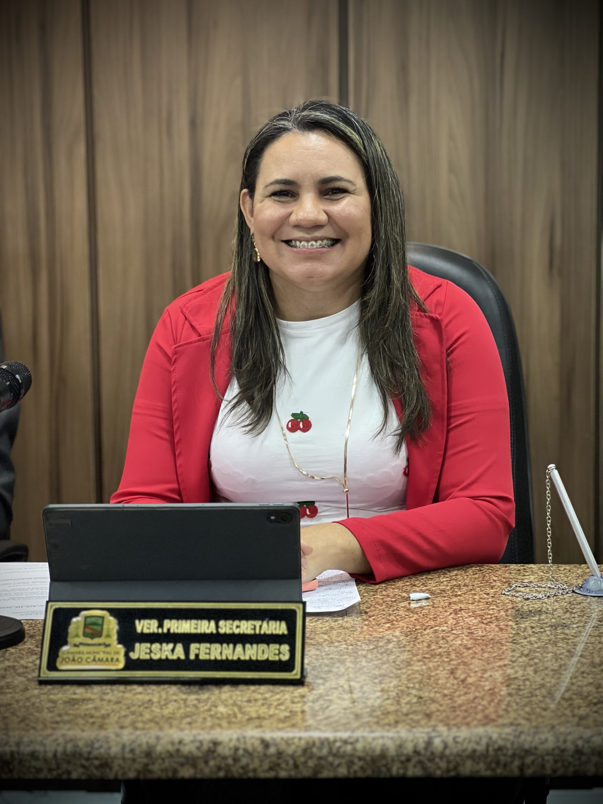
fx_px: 1788
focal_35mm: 77
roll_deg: +0.8
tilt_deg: -6.0
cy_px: 402
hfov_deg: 19.1
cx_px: 302
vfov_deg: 25.3
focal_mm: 9
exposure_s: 1/37
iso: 400
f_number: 2.8
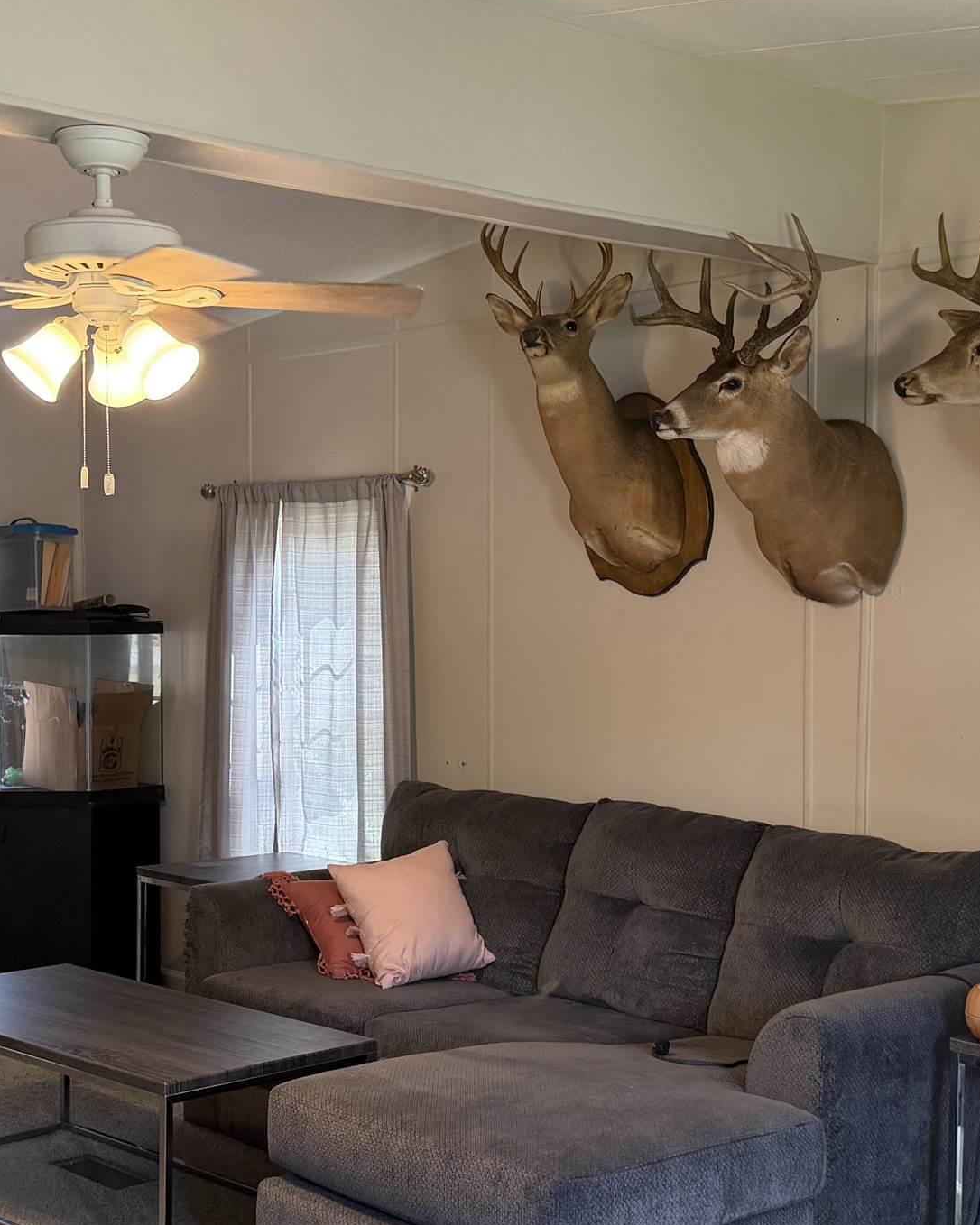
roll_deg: -0.1
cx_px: 344
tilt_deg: -2.3
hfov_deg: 28.5
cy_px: 667
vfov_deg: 35.3
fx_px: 1922
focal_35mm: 53
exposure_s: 1/60
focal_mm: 6.76
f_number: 1.78
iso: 160
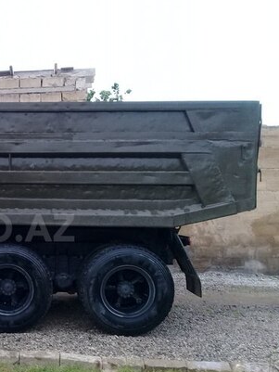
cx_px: -20
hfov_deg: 26.5
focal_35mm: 51
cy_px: 228
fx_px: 548
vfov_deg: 37.3
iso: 64
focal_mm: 3.3
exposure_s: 1/33
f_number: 2.2
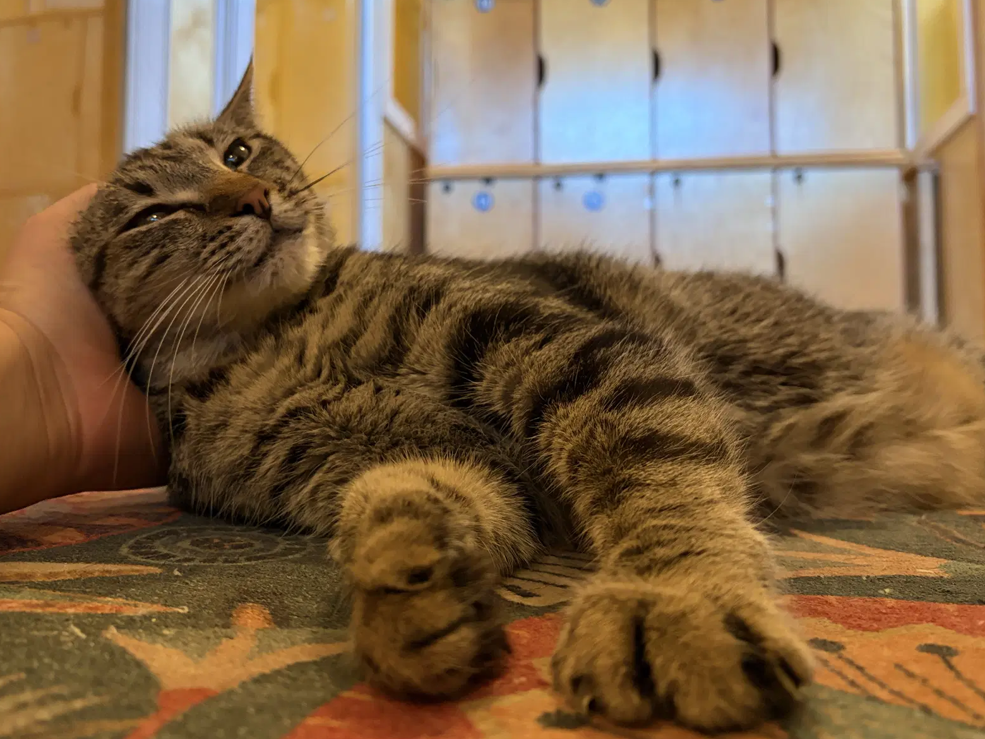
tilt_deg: +4.4
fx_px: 911
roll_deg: +0.1
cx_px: 456
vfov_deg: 44.1
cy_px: 319
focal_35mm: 32
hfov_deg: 56.8
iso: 500
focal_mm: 5.96
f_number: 1.6
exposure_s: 1/60
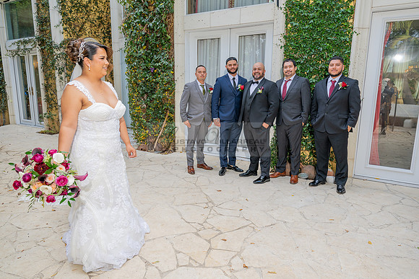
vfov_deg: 53.2
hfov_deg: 73.7
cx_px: 210
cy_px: 140
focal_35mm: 24
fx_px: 279
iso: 200
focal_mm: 24
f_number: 5
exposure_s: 1/200
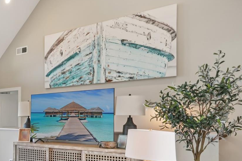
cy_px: 125
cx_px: -22
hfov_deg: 41.6
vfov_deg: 35.0
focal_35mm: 37
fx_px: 249
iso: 400
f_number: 8
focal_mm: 10
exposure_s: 1/20
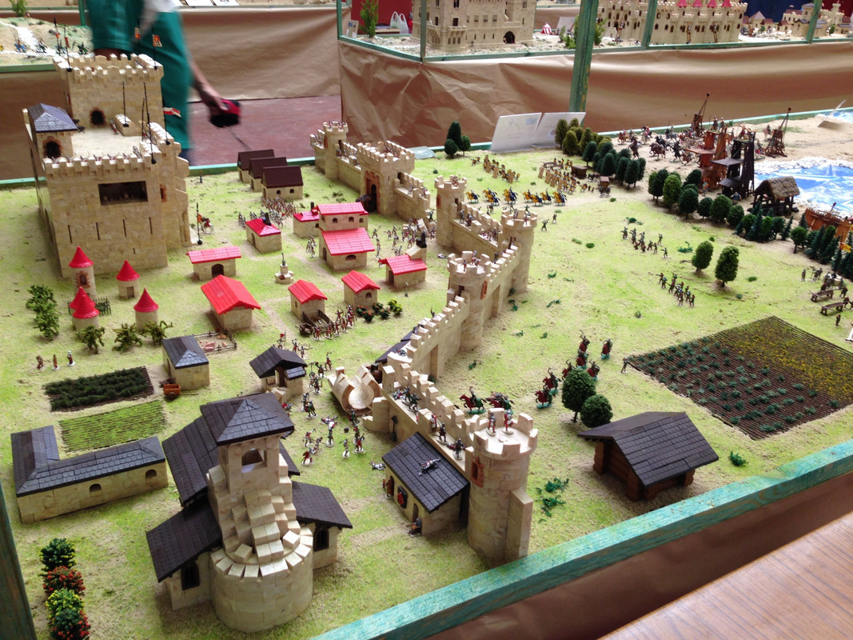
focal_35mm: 33
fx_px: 813
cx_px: 426
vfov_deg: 42.9
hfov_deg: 55.4
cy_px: 320
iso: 50
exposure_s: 1/30
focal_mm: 4.12
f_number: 2.4
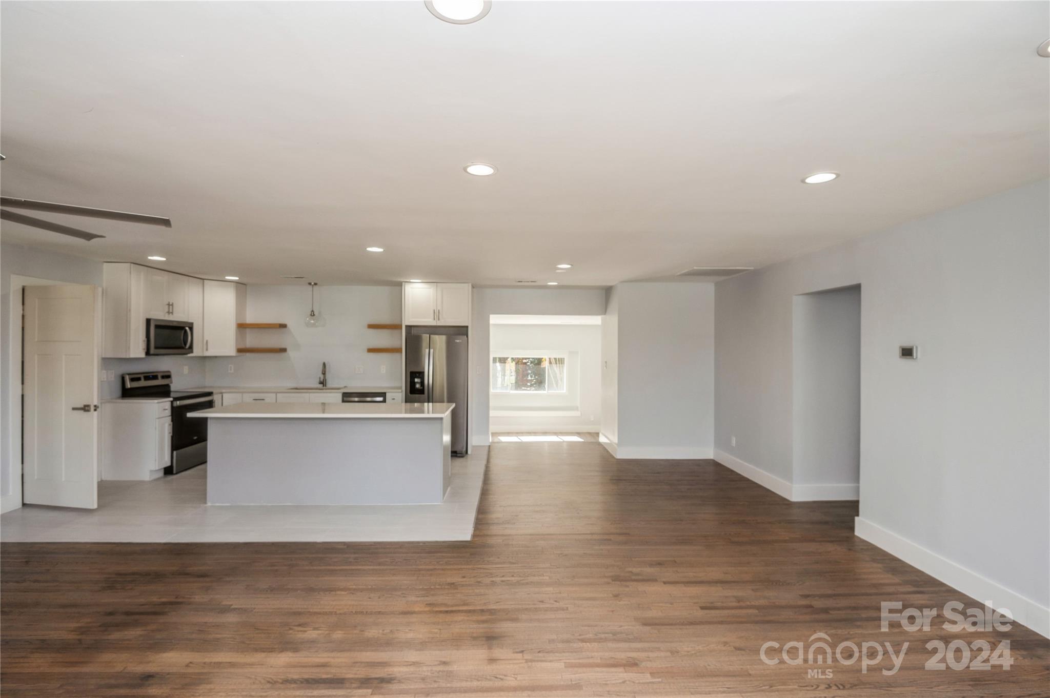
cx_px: 525
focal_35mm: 16
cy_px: 349
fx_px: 466
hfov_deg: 96.8
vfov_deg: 73.7
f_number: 7.1
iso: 200
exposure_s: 1/60
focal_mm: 16
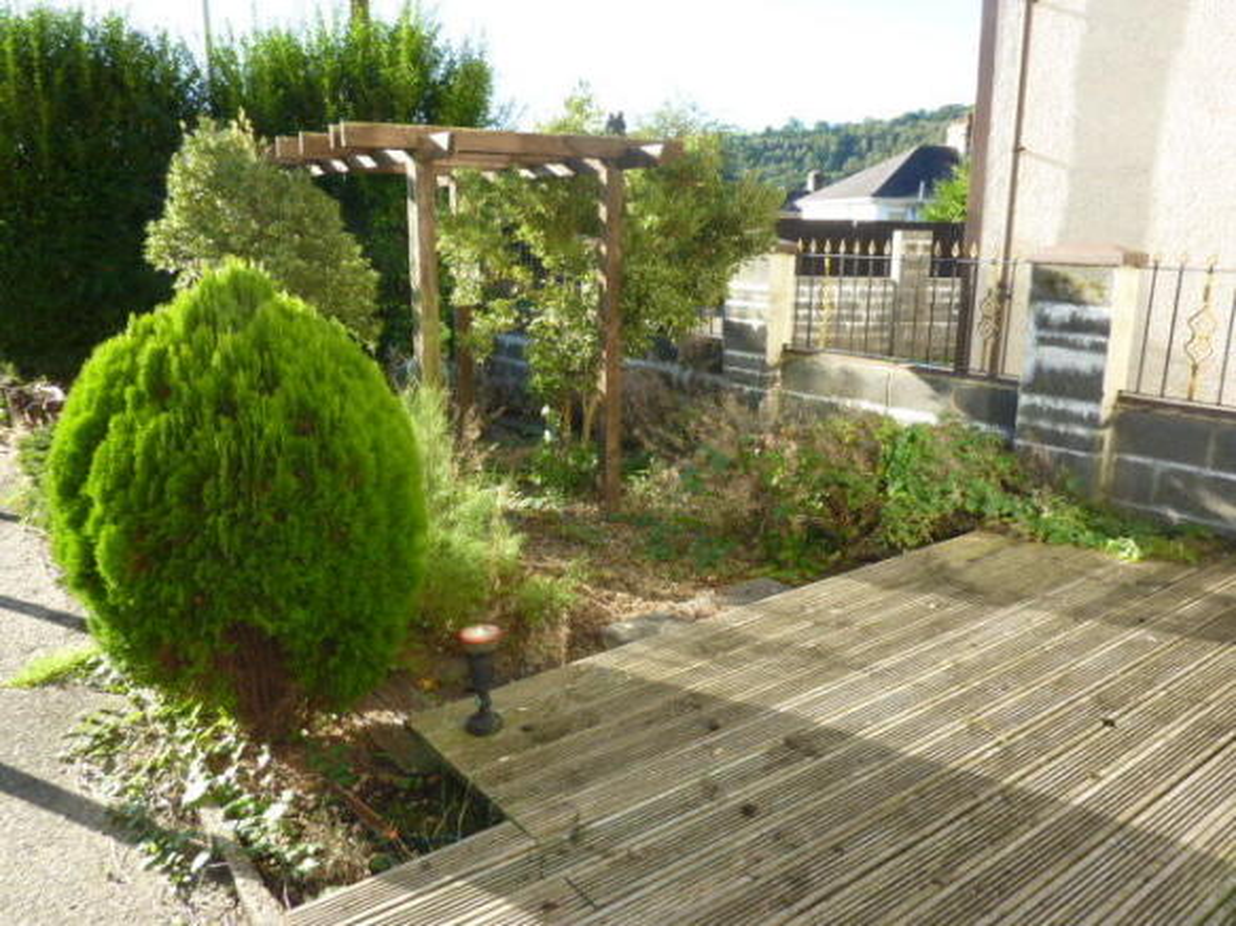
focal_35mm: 25
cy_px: 463
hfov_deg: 69.4
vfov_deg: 54.9
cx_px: 618
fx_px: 892
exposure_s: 1/160
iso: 100
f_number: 4
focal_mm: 4.1
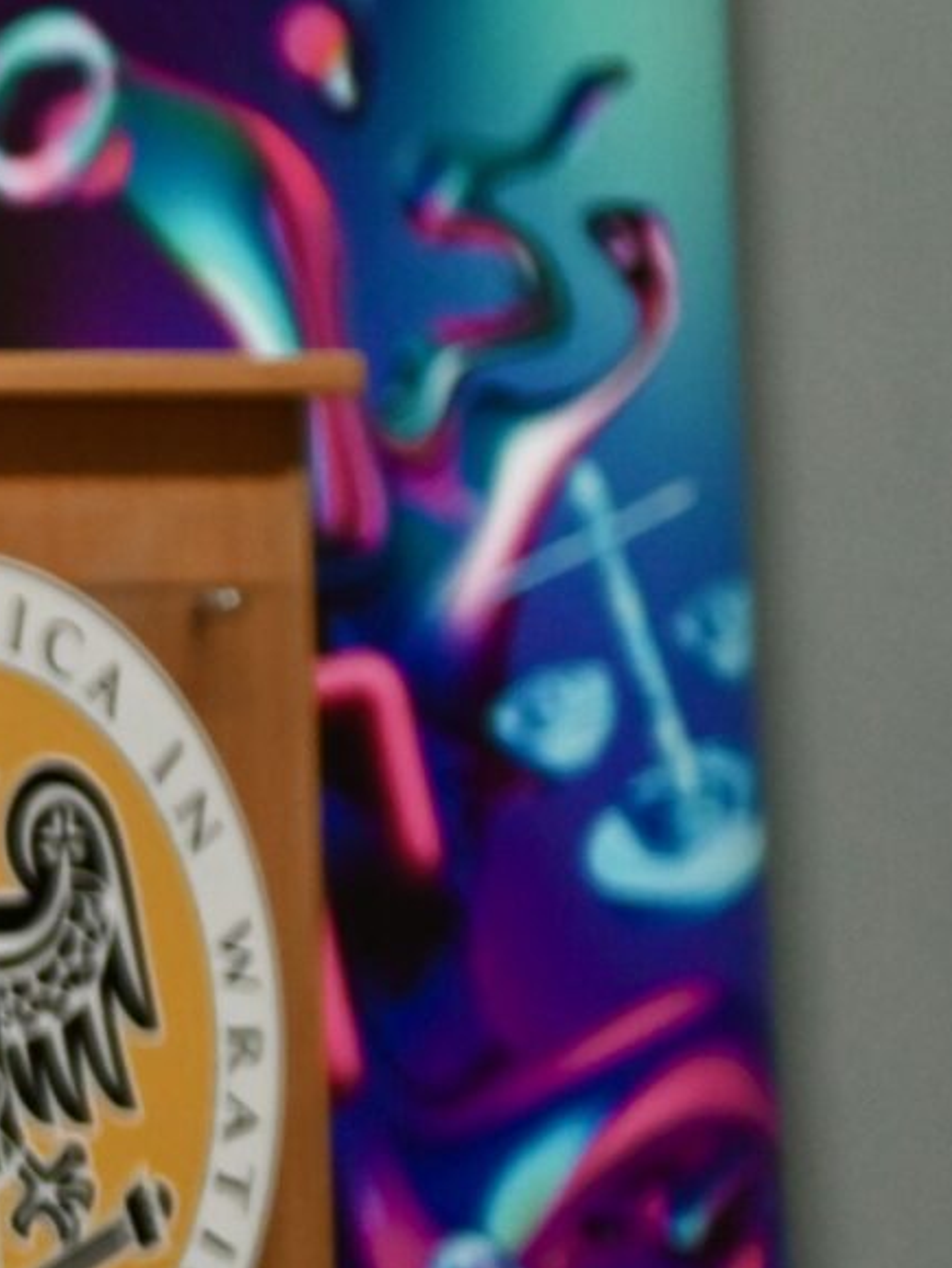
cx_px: -1291
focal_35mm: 255
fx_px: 9340
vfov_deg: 7.7
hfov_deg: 5.6
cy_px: 1063
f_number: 2.8
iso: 2000
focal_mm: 60
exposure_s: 1/100
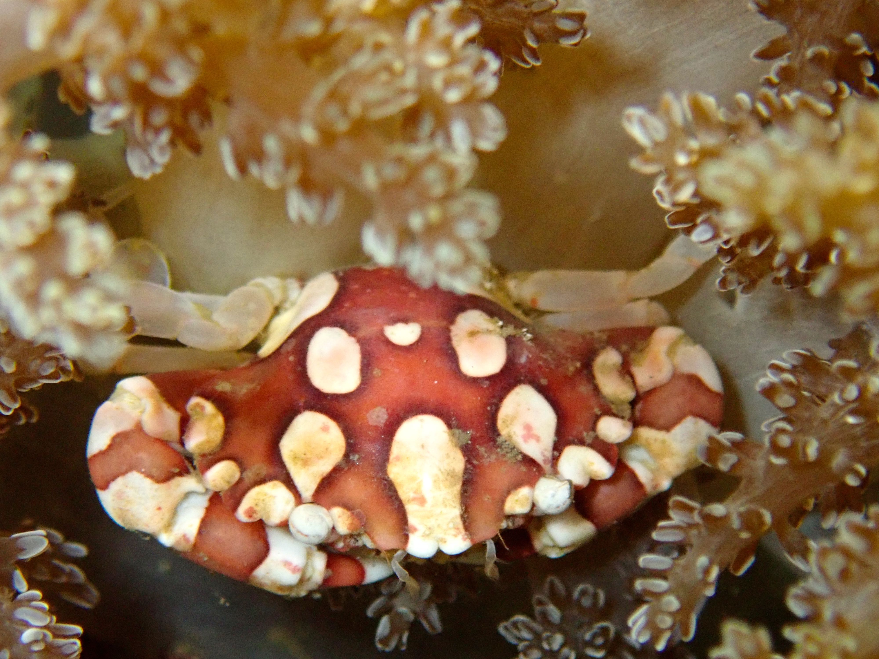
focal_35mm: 100
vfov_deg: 14.8
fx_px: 2539
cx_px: 440
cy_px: 330
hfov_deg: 19.6
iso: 800
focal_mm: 18
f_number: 14
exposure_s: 1/100
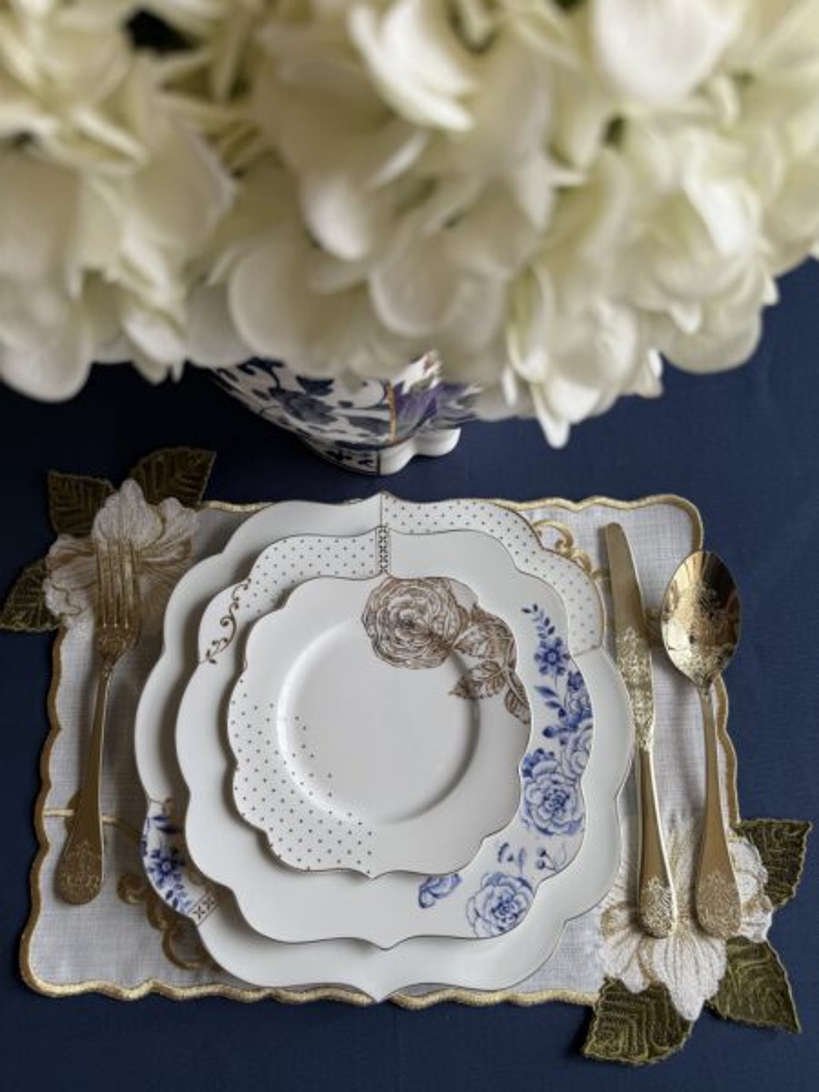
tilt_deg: -72.4
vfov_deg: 71.6
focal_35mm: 24
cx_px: 410
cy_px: 546
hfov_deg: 56.8
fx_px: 757
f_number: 1.78
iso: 80
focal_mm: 6.76
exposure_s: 1/643
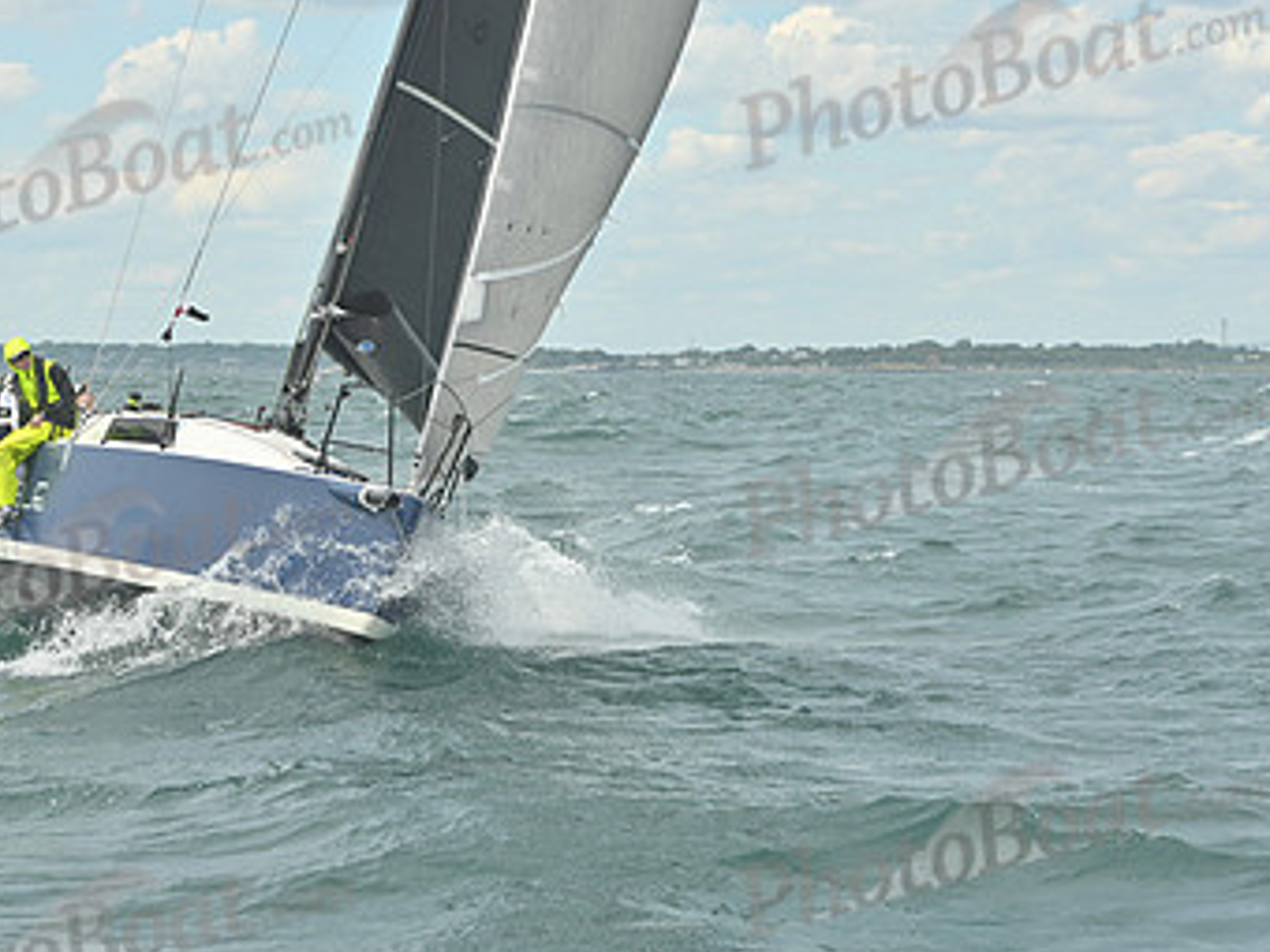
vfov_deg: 11.6
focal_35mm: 128
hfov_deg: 15.4
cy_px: 319
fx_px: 4696
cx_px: 549
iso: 320
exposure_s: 1/1250
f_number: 9
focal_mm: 78
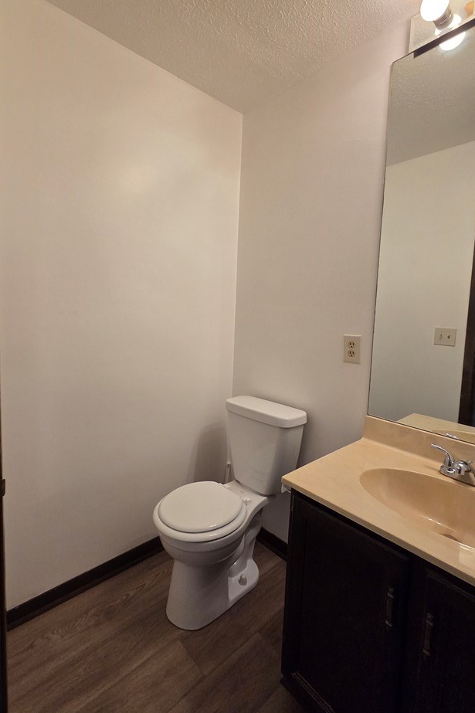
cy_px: 337
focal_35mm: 15
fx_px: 297
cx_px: 214
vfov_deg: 100.3
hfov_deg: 77.1
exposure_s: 1/120
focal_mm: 2.2
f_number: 2.2
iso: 250
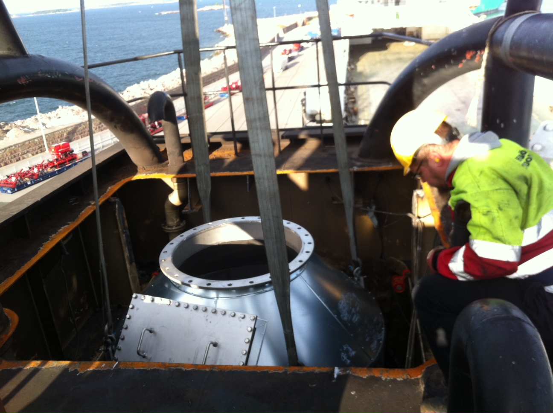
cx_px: 276
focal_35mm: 35
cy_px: 206
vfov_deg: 40.6
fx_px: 558
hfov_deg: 52.7
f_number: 2.8
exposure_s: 1/215
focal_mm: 3.85
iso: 80
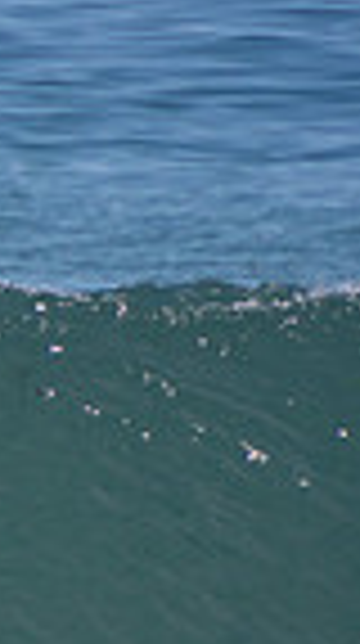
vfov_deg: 0.8
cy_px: 457
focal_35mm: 2558
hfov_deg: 0.5
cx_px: -603
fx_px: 43590
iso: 250
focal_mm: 400
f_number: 5.6
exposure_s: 1/1250
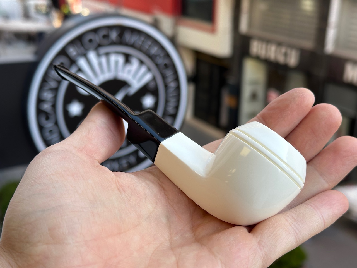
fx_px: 495
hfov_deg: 39.7
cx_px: 178
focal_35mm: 48
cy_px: 134
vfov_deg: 30.3
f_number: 1.78
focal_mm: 6.86
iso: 64
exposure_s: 1/325
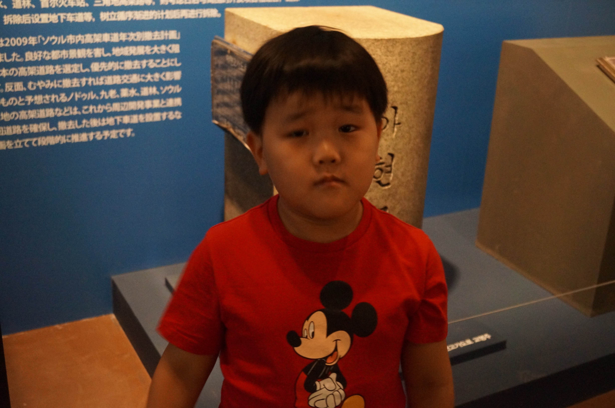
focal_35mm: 42
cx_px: 308
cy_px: 204
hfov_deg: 46.4
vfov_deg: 31.8
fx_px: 717
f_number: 4.5
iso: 3200
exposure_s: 1/30
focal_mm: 28
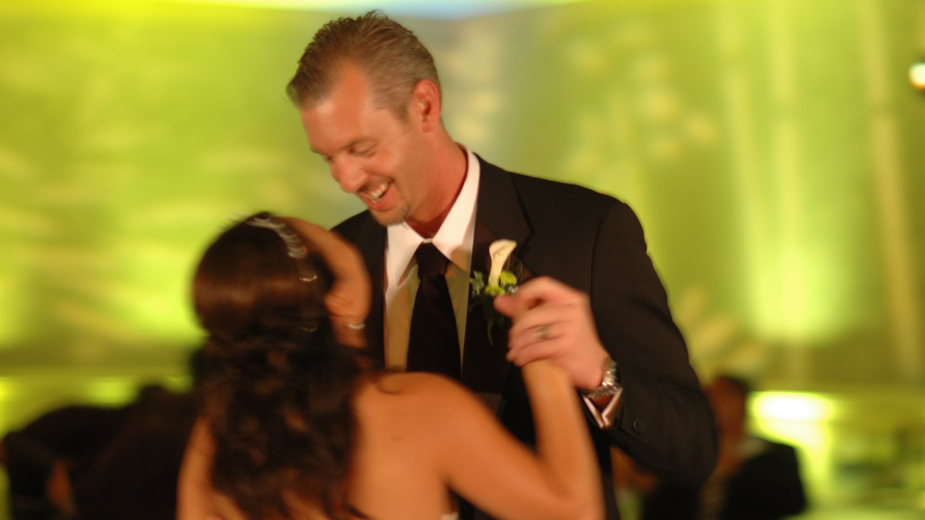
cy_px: 289
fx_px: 3299
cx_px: 464
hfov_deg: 16.0
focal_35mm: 135
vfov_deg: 9.0
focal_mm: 85
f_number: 2
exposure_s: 1/10
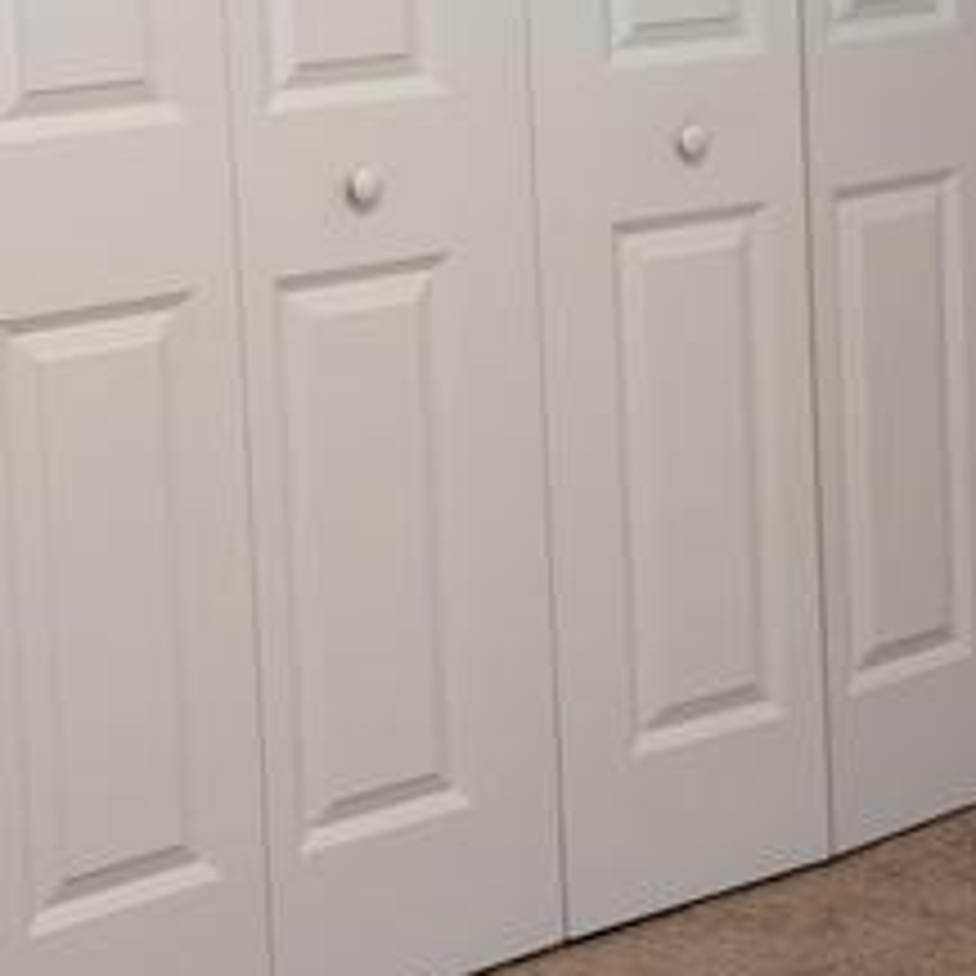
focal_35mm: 94
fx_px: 2999
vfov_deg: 18.1
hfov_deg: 18.4
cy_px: 54
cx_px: 666
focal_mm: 6.76
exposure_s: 1/60
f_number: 1.78
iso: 100
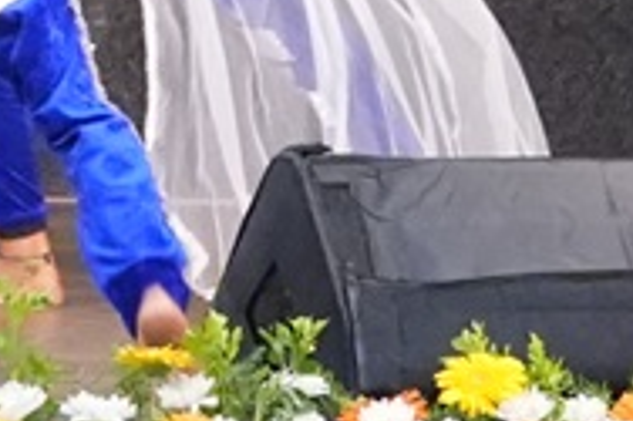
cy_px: -630
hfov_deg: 6.1
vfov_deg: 4.4
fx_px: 5341
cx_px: -1404
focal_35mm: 304
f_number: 6.3
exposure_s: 1/160
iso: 8000
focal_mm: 25.7
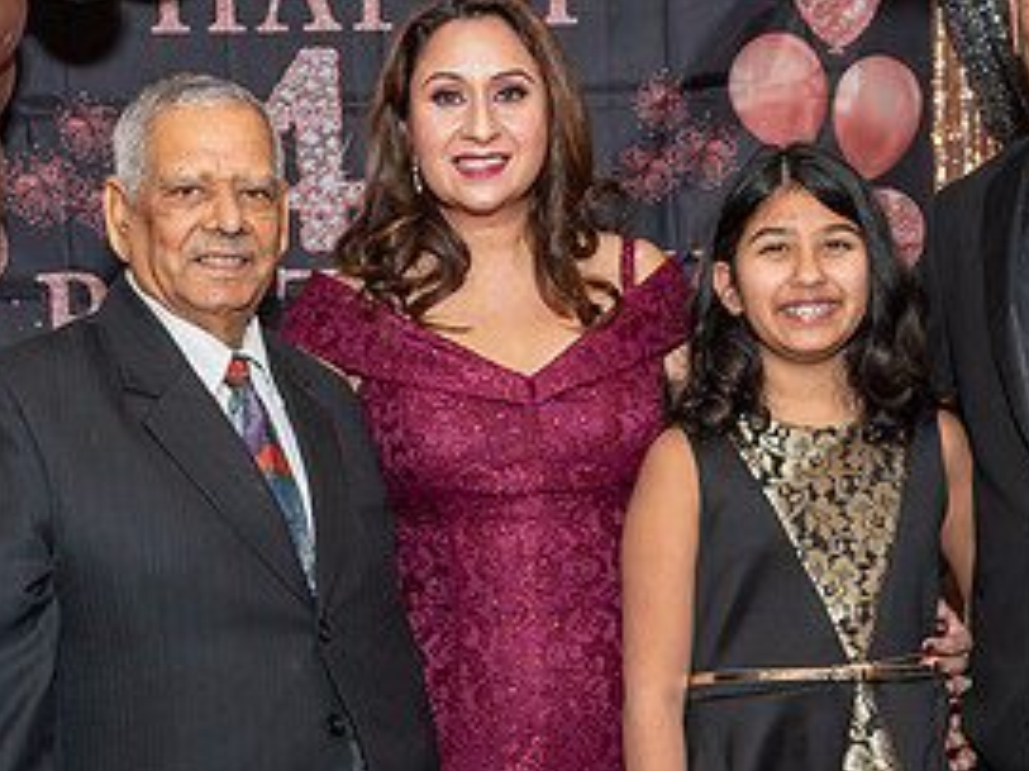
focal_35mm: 77
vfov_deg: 19.1
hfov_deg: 25.3
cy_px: 517
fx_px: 2288
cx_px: 473
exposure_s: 1/250
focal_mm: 22
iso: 400
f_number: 5.6
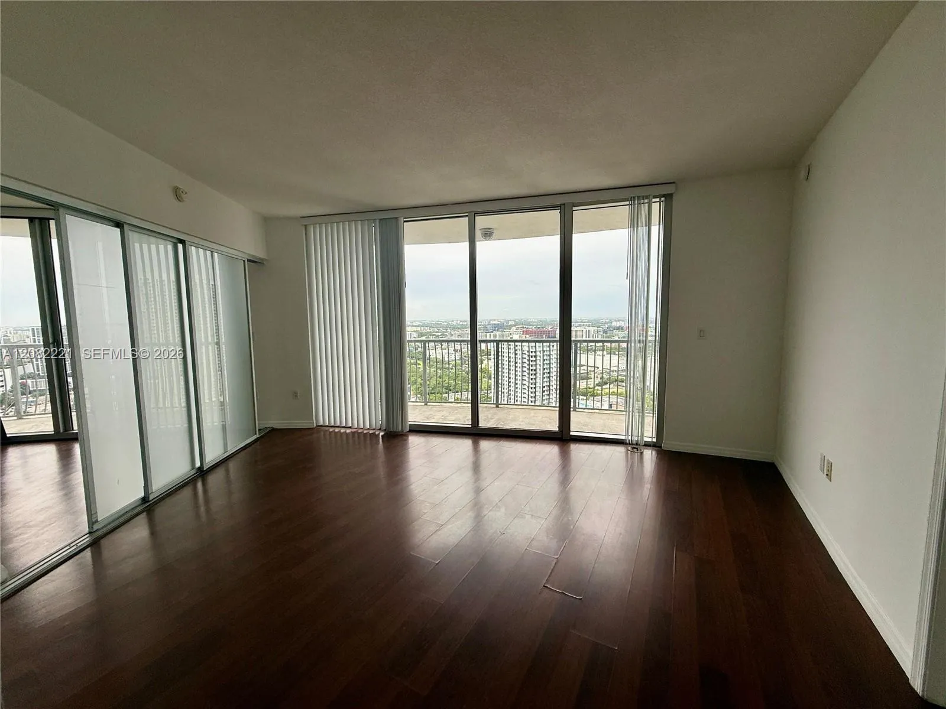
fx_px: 383
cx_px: 473
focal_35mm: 14
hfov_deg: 102.1
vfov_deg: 85.7
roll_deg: +0.6
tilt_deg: -4.7
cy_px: 354
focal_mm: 2.22
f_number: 2.2
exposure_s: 1/286
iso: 50
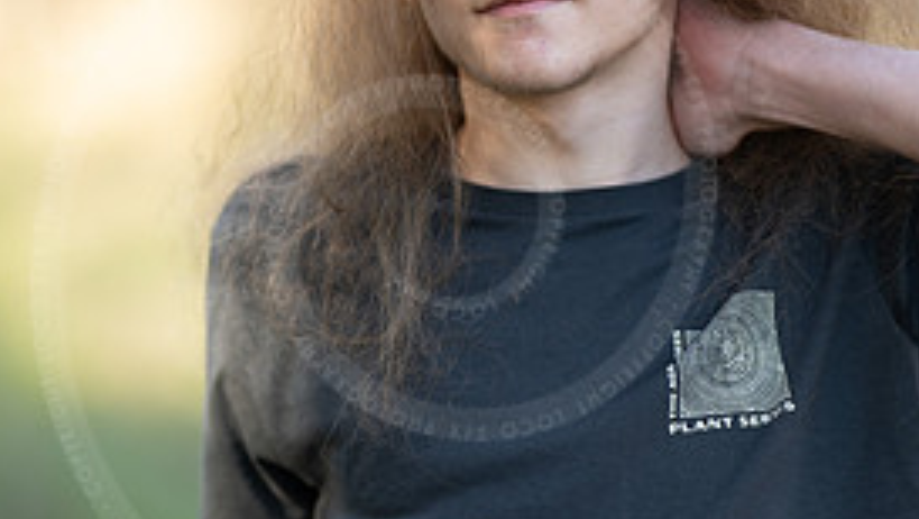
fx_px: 5340
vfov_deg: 5.6
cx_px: 485
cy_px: 297
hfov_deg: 9.8
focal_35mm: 219
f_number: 1.2
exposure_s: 1/500
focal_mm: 85
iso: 80
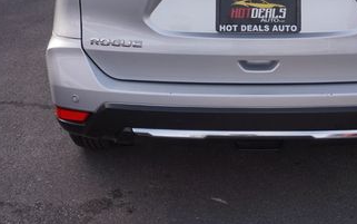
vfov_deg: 19.7
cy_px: 0
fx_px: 623
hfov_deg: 31.8
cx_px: 221
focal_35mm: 64
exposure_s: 1/125
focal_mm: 21
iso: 100
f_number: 8
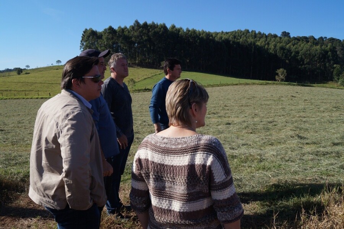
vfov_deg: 39.9
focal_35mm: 33
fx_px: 315
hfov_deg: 57.3
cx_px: 172
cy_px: 114
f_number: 8
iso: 100
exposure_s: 1/250
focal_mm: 22
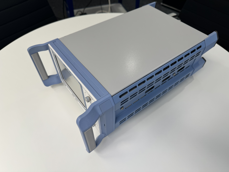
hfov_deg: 71.6
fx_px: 159
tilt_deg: -50.6
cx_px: 114
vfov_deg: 56.8
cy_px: 86
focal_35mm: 24
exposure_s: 1/104
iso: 50
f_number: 1.78
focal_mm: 6.86
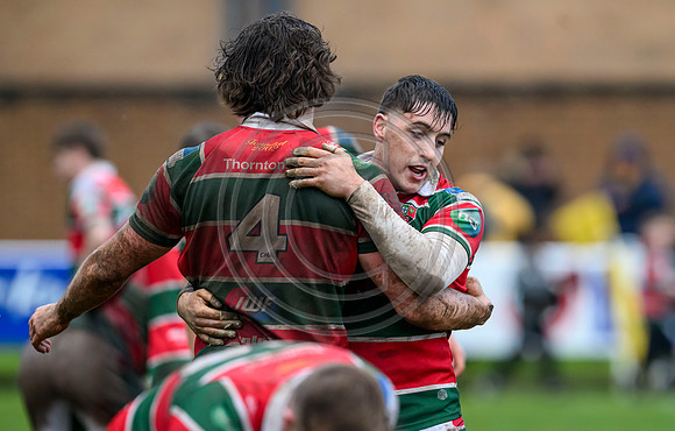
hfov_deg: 4.3
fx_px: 9078
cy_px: 273
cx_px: 408
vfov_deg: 2.7
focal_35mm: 491
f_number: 4
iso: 4000
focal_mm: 400
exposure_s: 1/1600
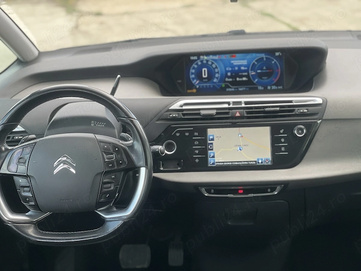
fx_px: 542
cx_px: 180
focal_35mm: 52
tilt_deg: -22.1
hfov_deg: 36.8
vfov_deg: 28.0
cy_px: 136
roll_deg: +2.1
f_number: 2
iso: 80
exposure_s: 1/122
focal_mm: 6
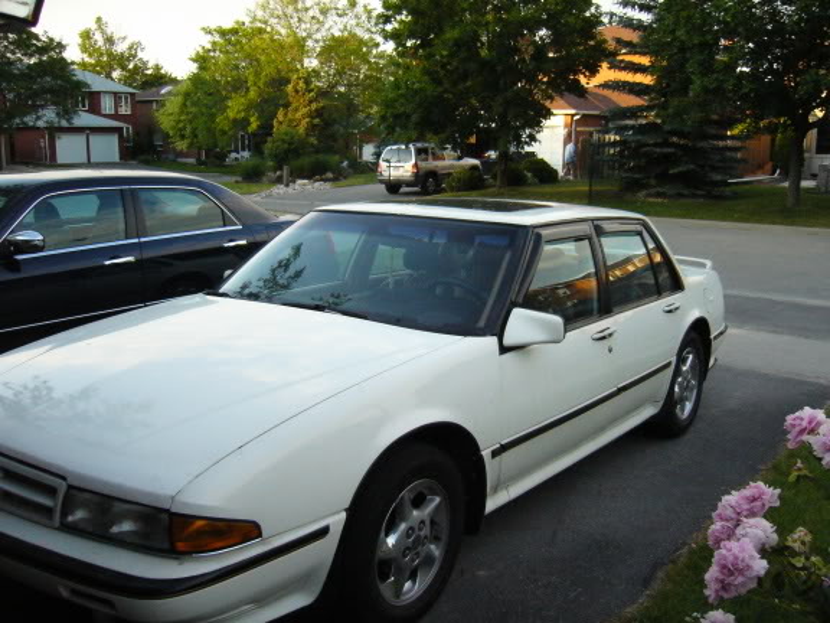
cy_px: 312
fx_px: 839
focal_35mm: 35
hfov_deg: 52.6
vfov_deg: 40.7
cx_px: 415
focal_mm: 5.8
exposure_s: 1/800
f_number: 2.8
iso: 400
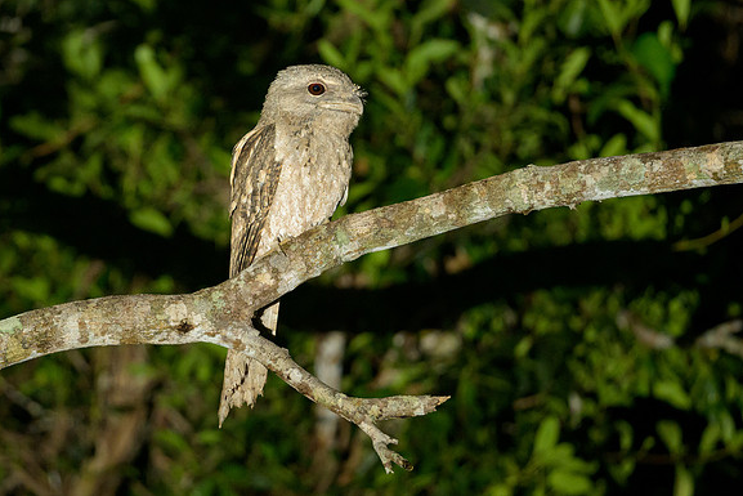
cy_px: 234
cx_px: 262
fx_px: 17629
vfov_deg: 1.6
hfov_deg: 2.4
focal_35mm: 854
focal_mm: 500
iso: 1600
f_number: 5.6
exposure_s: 1/200
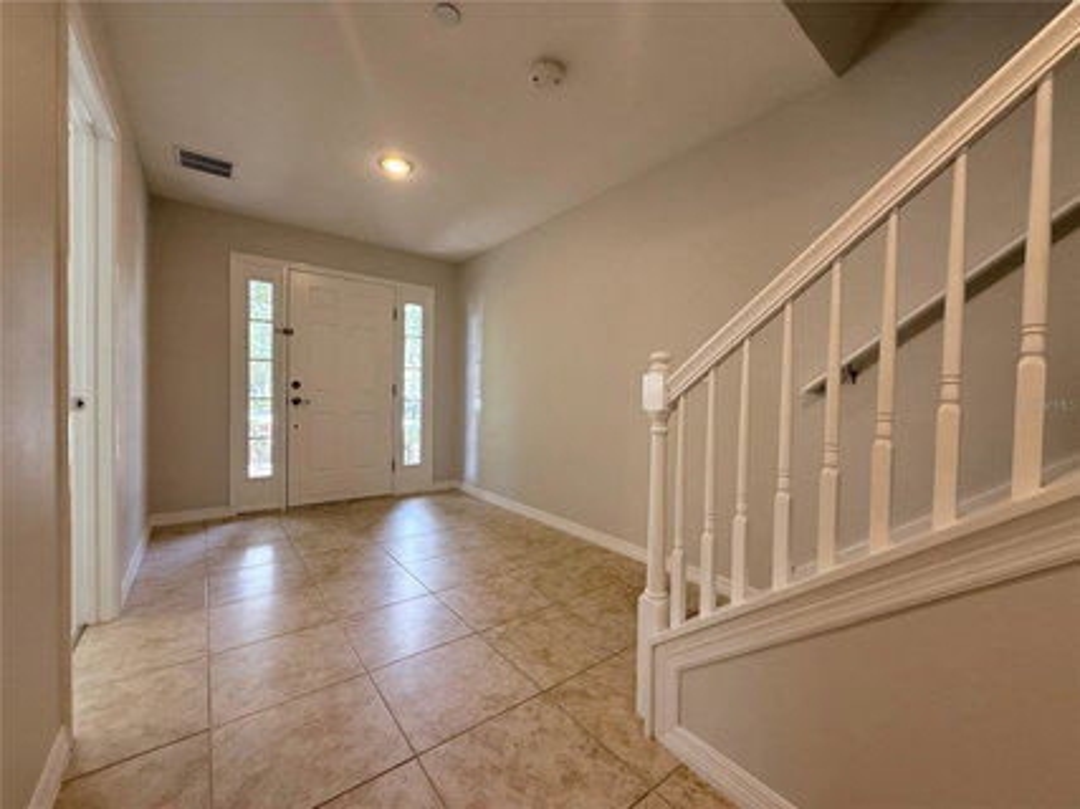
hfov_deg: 102.1
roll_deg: -1.2
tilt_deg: -0.9
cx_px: 540
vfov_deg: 85.6
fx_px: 437
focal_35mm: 14
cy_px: 404
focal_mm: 2.22
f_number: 2.2
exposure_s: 1/120
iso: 250
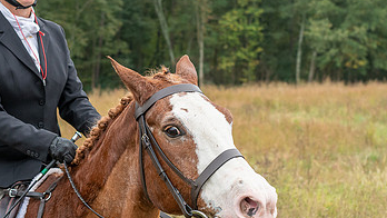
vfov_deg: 13.0
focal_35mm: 93
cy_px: 161
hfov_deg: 22.8
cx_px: 135
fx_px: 955
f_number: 3.5
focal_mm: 35
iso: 200
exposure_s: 1/500
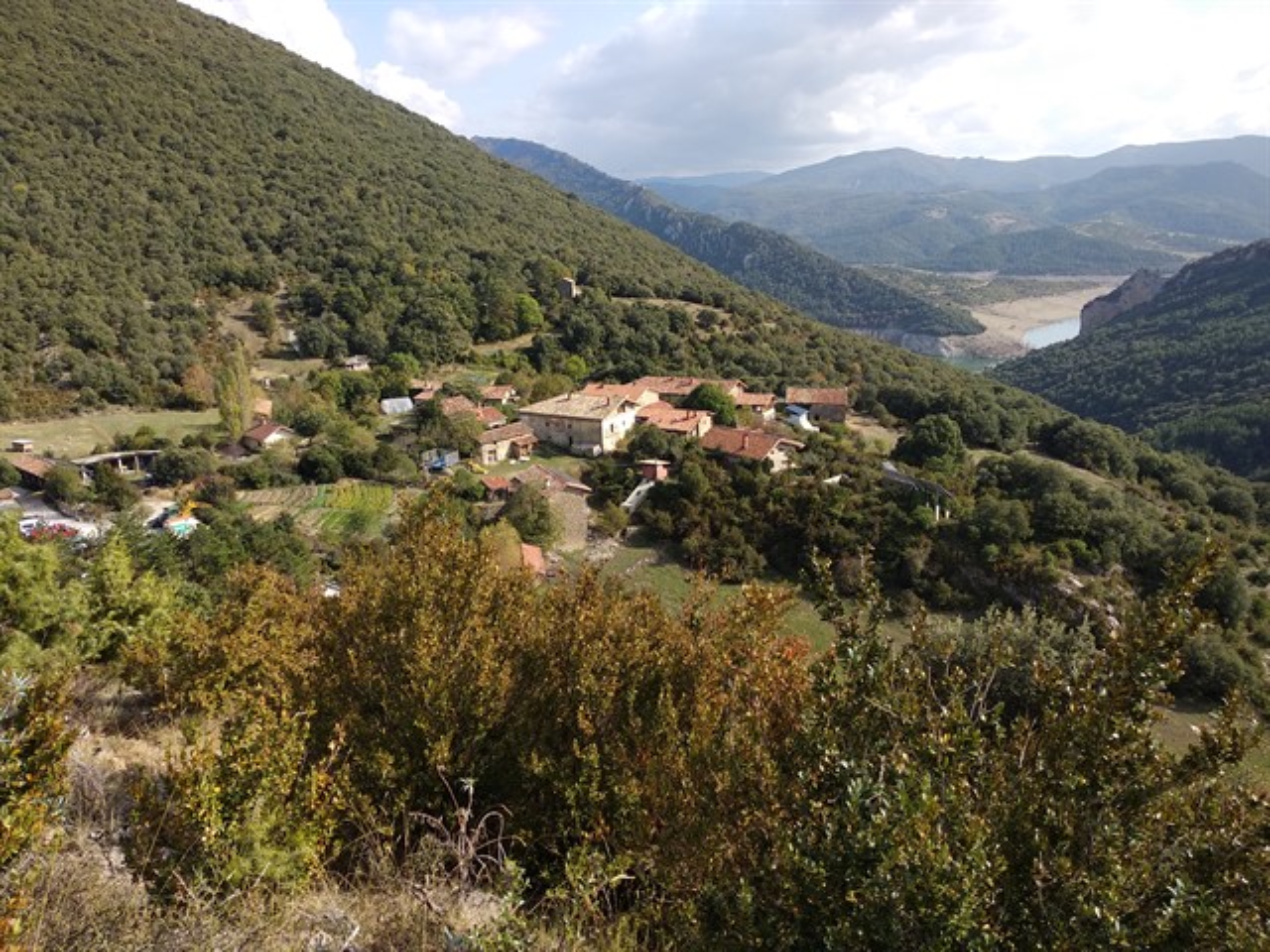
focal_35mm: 26
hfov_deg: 67.3
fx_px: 954
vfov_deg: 53.1
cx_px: 635
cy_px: 476
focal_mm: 3.81
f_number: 2.2
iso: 125
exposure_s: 1/547
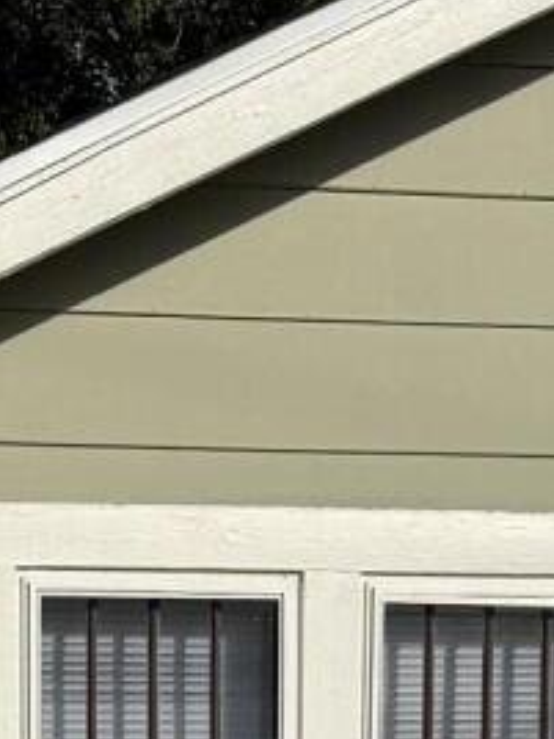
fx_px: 3820
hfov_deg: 8.2
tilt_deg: -9.3
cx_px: -8
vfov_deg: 10.2
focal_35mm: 179
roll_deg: -0.1
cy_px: 1503
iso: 80
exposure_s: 1/7353
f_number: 1.78
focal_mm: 6.76
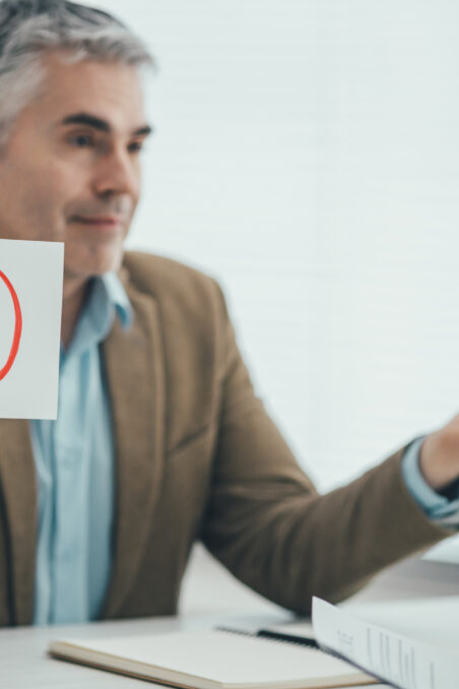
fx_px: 3901
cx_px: 179
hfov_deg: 6.7
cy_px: 343
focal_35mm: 204
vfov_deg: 10.1
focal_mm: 135
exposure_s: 1/320
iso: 640
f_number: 2.2
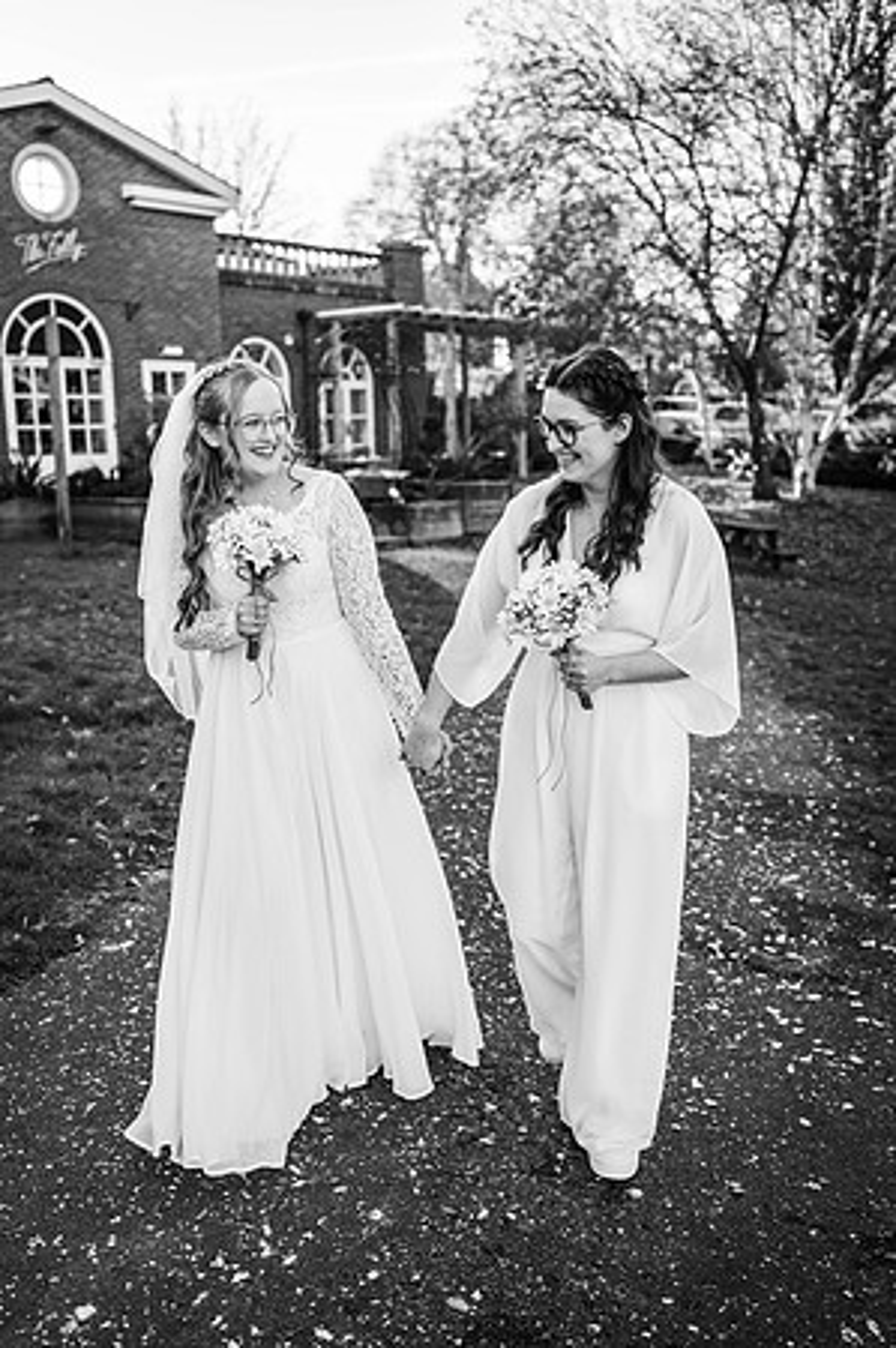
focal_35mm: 35
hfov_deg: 37.8
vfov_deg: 54.5
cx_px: 448
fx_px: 1310
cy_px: 674
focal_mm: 35
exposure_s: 1/1250
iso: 100
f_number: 2.5
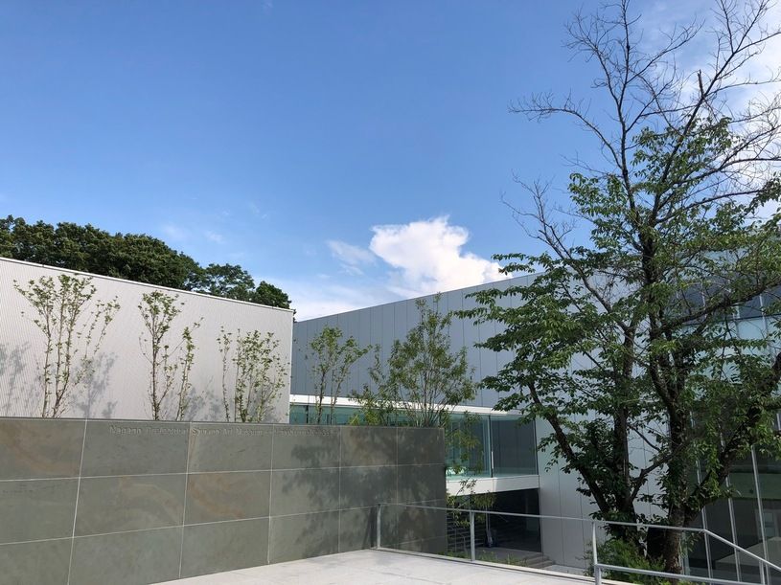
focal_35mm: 28
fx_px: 632
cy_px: 292
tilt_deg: +13.5
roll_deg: +0.6
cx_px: 390
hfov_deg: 63.5
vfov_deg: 49.7
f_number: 1.8
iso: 20
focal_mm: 4
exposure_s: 1/1779
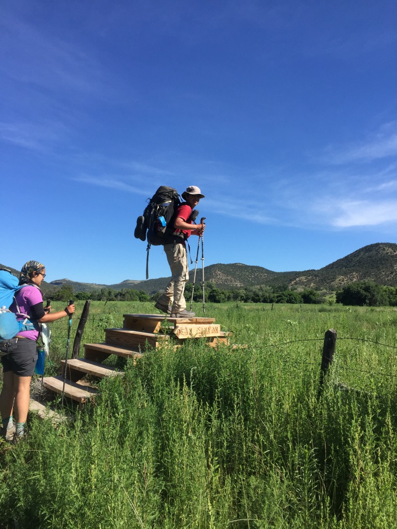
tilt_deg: +4.6
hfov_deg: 48.2
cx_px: 198
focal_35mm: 29
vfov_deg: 61.6
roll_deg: +0.4
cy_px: 264
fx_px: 443
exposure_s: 1/1412
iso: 32
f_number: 2.2
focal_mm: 4.15
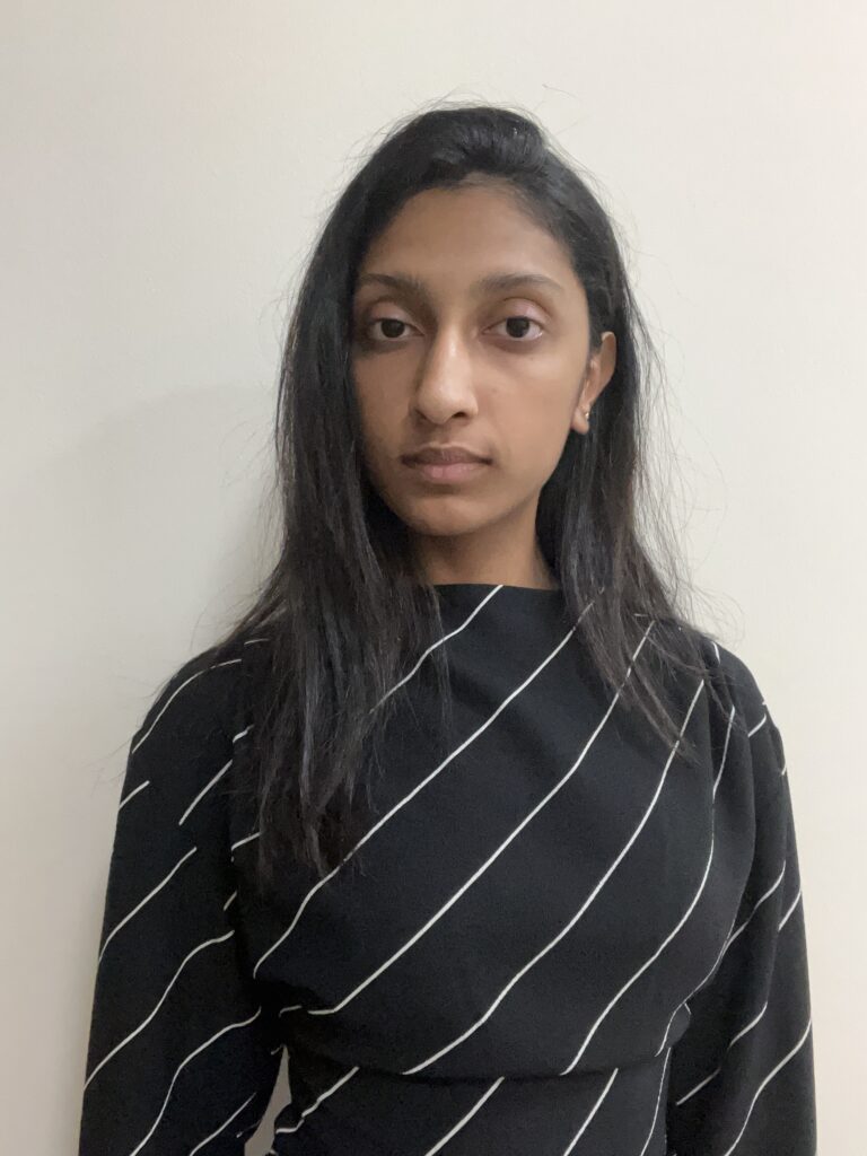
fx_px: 1002
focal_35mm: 30
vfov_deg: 60.0
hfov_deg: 46.8
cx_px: 434
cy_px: 578
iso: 800
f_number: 2.2
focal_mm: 2.71
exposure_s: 1/15
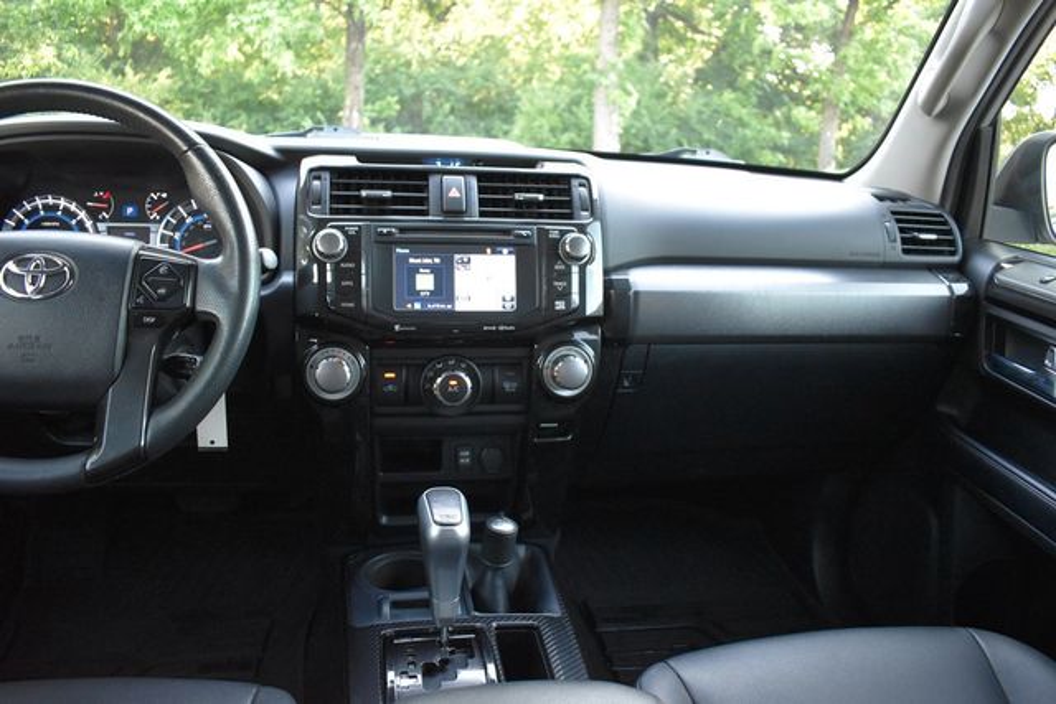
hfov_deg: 67.4
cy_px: 352
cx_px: 528
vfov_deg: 48.0
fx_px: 792
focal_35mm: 27
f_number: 3.5
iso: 2500
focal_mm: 18
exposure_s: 1/125
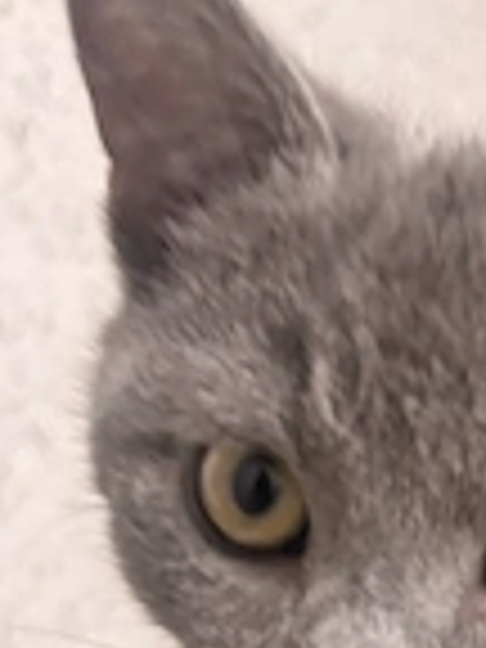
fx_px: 1348
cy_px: 774
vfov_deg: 24.5
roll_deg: -3.3
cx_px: 572
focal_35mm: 72
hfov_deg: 19.3
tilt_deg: -15.7
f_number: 1.6
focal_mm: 5.96
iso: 250
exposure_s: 1/50
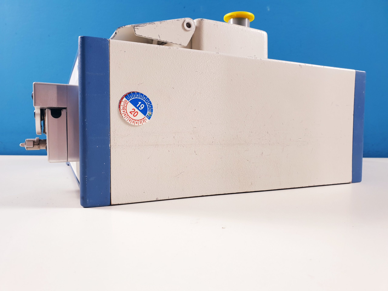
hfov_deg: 67.3
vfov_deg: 53.1
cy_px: 146
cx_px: 194
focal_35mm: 26
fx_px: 291
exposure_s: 1/50
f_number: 2.4
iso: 100
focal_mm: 4.3
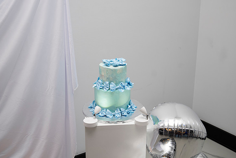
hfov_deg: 39.6
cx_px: 118
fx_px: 328
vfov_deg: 27.0
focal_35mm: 50
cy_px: 79
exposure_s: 1/160
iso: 800
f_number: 5.2
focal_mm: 48
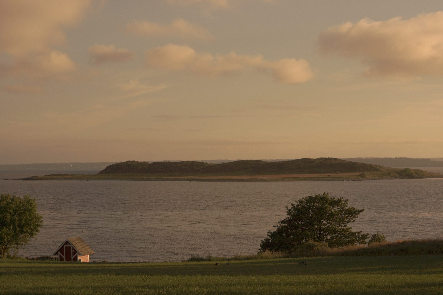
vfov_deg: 16.6
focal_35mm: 82
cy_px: 148
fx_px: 1015
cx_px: 222
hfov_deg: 24.6
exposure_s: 1/1600
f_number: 10
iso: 200
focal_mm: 55
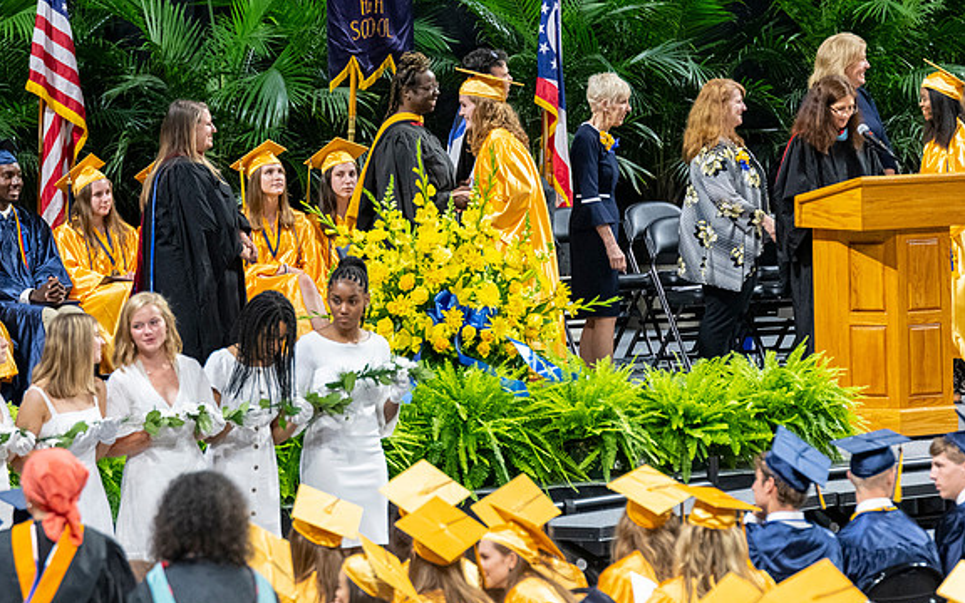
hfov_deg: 7.2
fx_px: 7679
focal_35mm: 292
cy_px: 237
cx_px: 366
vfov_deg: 4.5
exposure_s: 1/200
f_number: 4
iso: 2000
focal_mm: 190
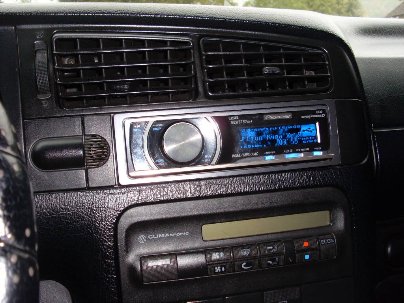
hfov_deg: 49.0
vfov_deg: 37.7
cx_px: 202
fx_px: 443
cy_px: 152
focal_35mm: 38
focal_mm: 6.3
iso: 100
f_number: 3
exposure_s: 1/45
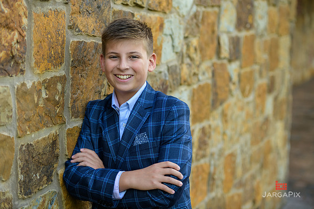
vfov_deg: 15.4
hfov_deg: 22.9
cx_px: 150
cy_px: 100
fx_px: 775
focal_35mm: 89
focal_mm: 85
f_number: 3.2
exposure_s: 1/500
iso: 200
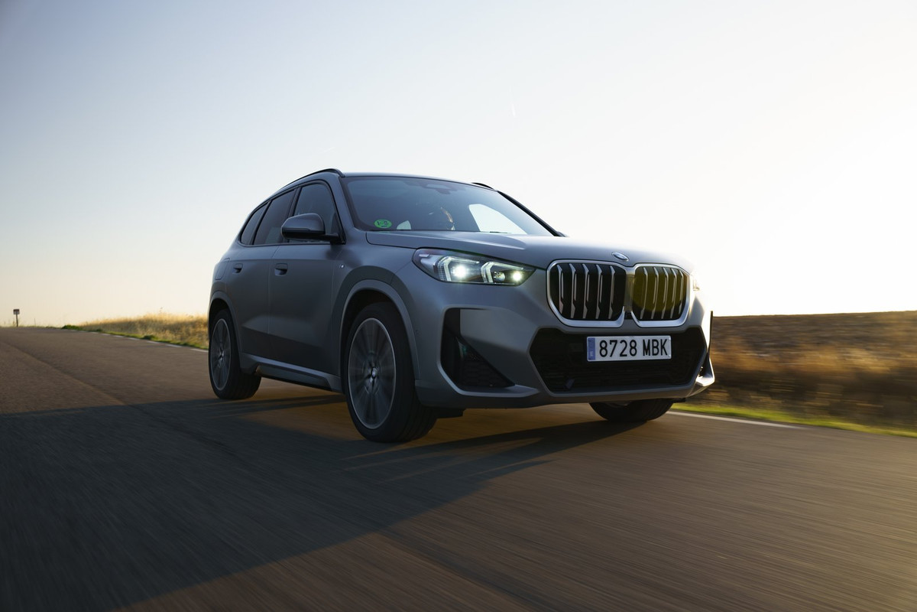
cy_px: 306
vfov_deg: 39.2
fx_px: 858
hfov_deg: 56.2
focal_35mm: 34
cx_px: 458
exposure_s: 1/50
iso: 100
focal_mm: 33.7
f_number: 5
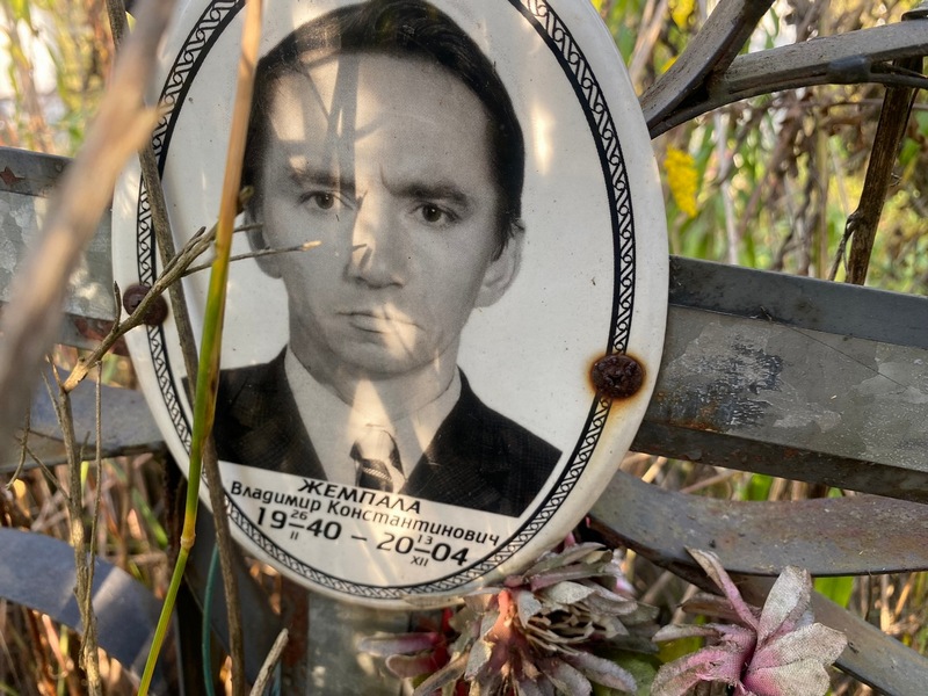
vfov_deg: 54.9
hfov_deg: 69.4
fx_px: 670
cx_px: 464
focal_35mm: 25
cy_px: 348
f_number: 1.8
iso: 32
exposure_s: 1/122
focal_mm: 4.25
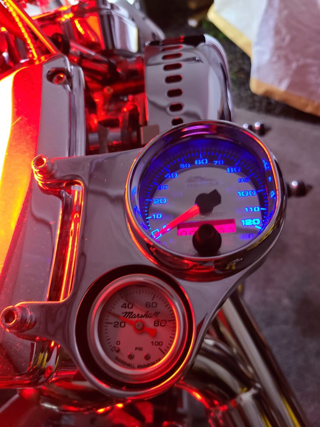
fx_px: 320
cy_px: 214
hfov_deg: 53.1
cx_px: 160
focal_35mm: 26
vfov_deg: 67.3
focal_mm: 5.4
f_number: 1.8
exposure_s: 1/29
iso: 640
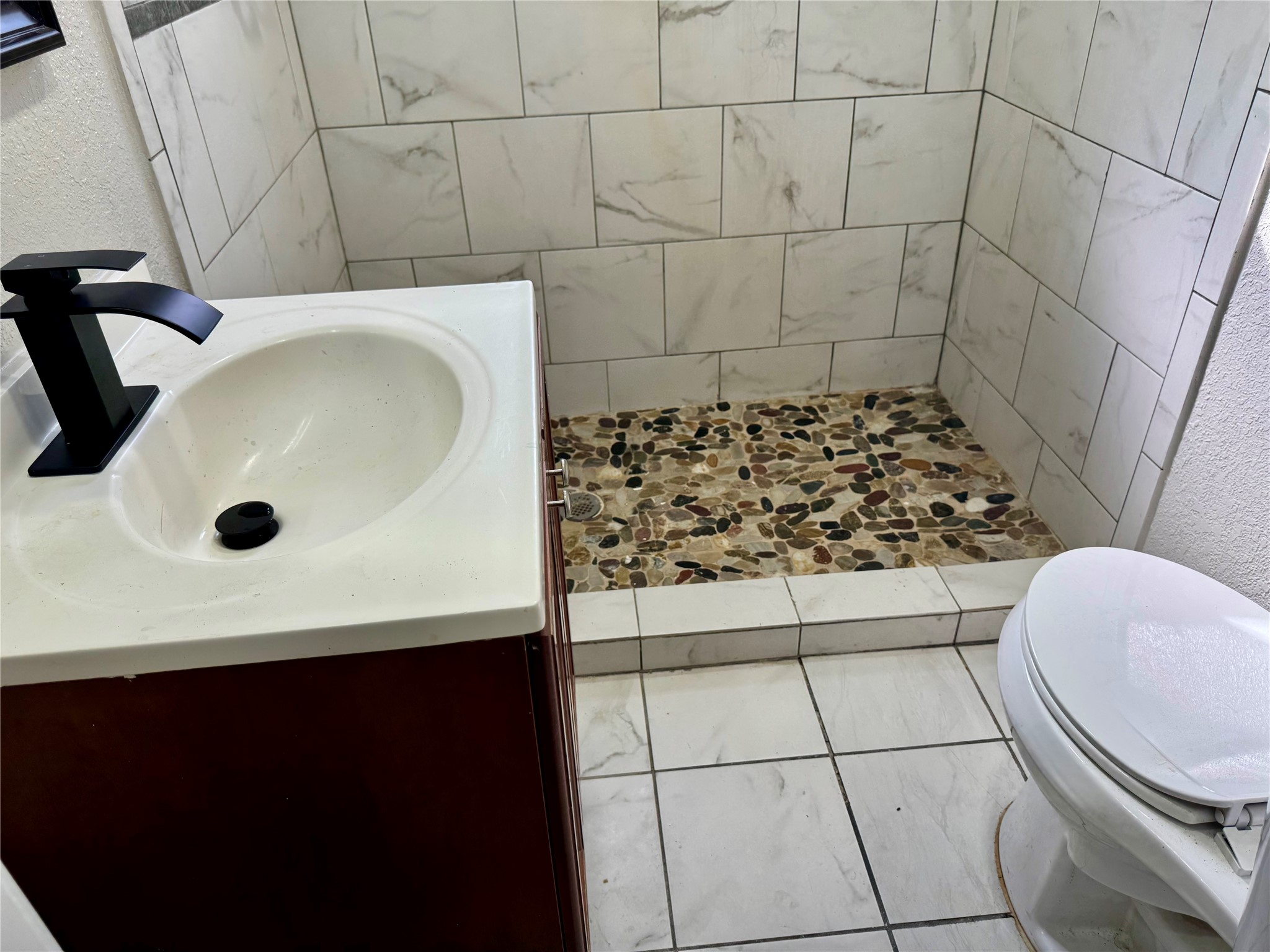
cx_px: 635
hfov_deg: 71.6
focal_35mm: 24
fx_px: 881
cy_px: 476
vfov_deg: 56.8
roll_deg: +2.2
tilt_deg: -34.3
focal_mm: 6.76
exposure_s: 1/120
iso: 80
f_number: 1.78
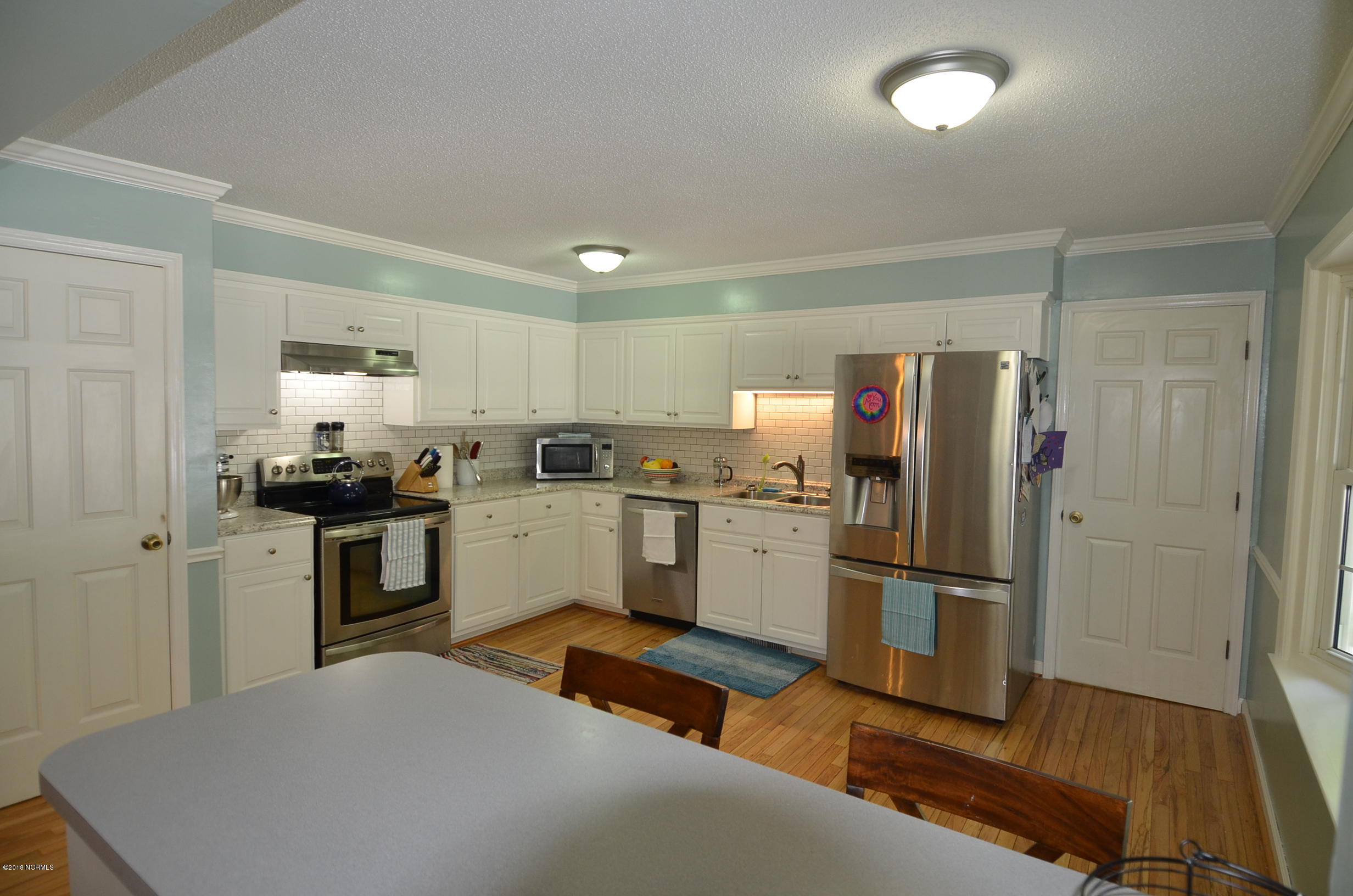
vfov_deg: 67.1
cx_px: 676
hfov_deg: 90.1
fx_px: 675
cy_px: 448
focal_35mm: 18
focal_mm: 12
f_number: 4
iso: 400
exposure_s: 1/100
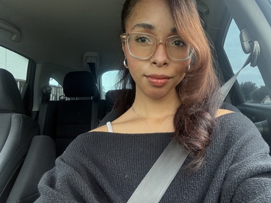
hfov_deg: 63.0
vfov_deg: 49.7
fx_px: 219
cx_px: 161
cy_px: 105
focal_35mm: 28
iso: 100
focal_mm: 2.69
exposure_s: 1/60
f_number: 1.9
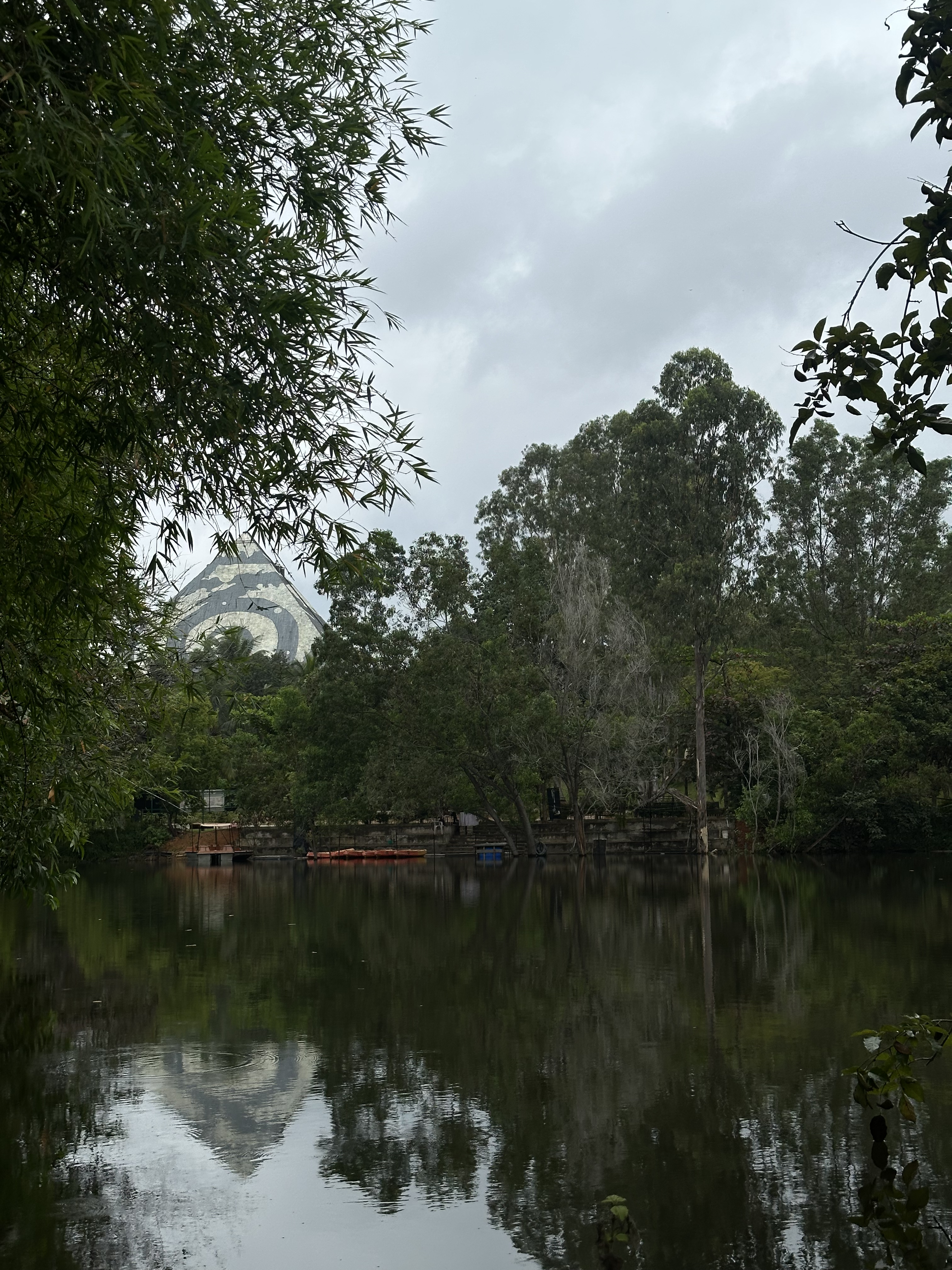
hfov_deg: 30.3
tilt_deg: +5.5
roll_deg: +0.4
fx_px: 1760
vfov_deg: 39.7
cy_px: 635
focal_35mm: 48
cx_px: 476
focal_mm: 6.86
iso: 64
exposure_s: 1/1721
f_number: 1.78
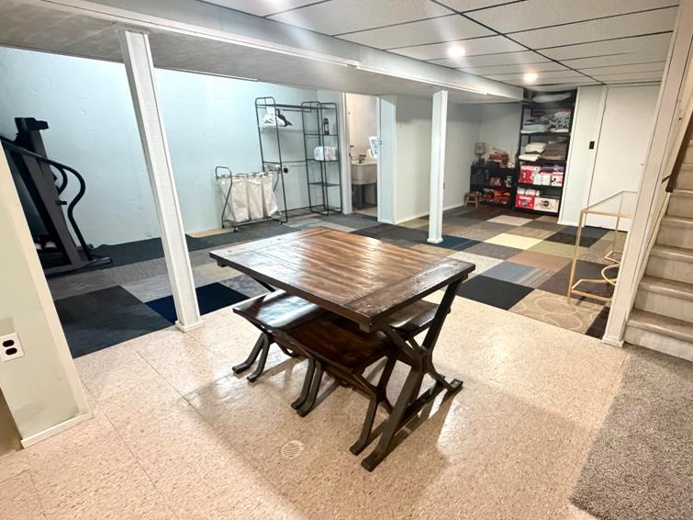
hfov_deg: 83.5
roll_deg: -0.9
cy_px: 268
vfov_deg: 68.7
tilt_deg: -19.6
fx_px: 380
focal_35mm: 19
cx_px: 419
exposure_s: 1/40
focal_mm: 2.22
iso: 1000
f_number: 2.2
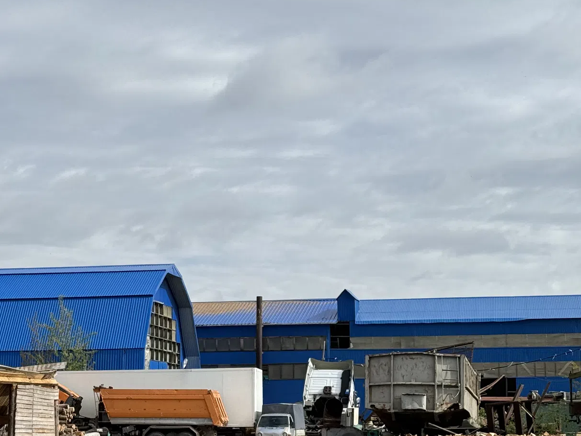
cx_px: 153
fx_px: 1594
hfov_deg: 20.5
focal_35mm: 95
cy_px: 326
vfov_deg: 15.5
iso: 64
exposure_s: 1/4975
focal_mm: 6.76
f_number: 1.78
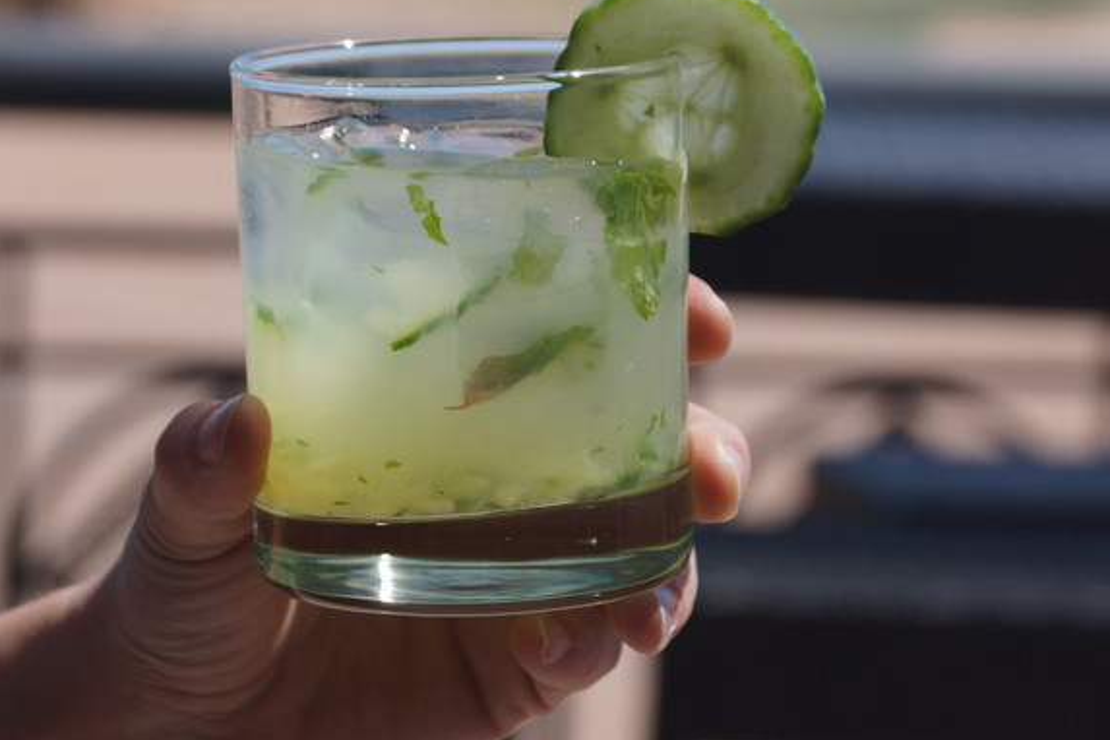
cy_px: 240
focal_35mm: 177
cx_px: 556
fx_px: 5450
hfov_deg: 11.6
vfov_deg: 7.8
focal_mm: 75
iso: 100
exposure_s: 1/200
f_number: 6.3
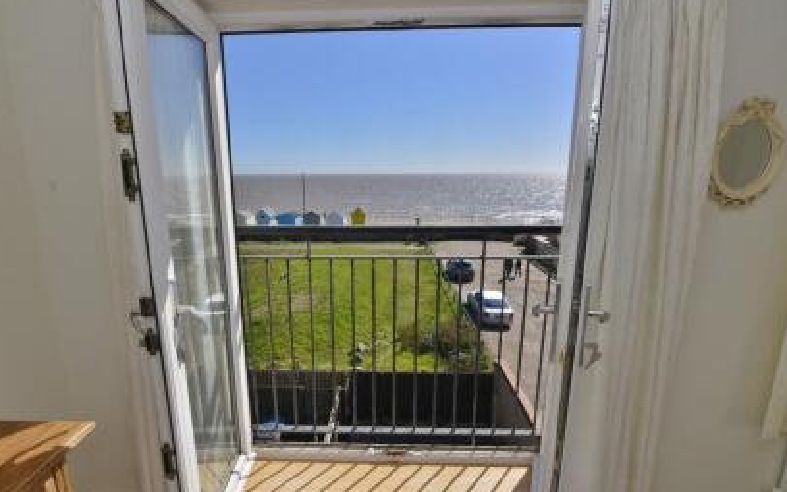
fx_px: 420
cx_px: 368
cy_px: 279
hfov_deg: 86.1
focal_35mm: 20
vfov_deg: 60.4
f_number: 11
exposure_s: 1/200
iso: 100
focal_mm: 11
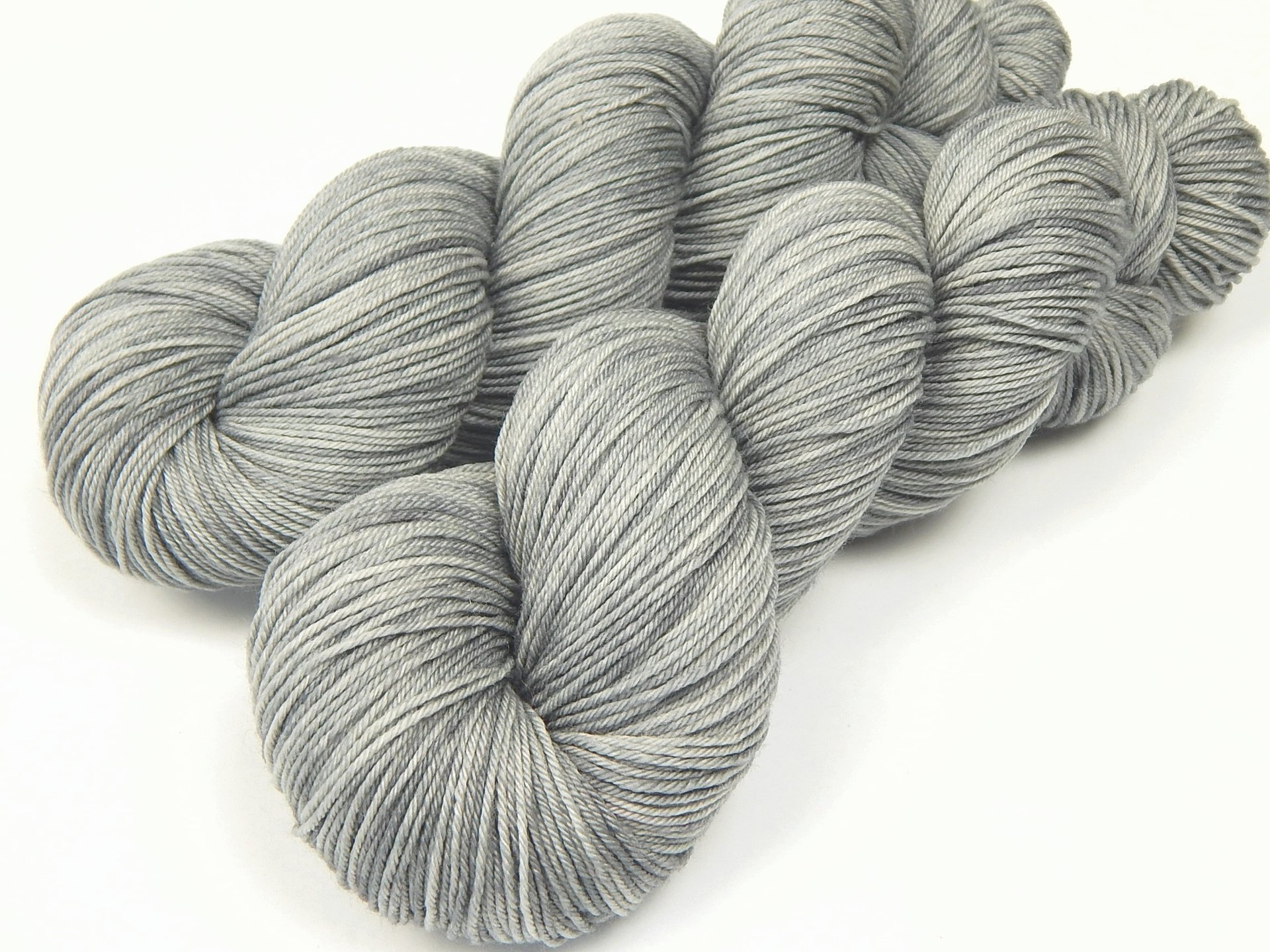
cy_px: 476
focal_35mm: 43
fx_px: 1578
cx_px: 635
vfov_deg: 33.6
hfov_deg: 43.9
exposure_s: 1/30
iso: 160
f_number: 3.6
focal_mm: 7.7
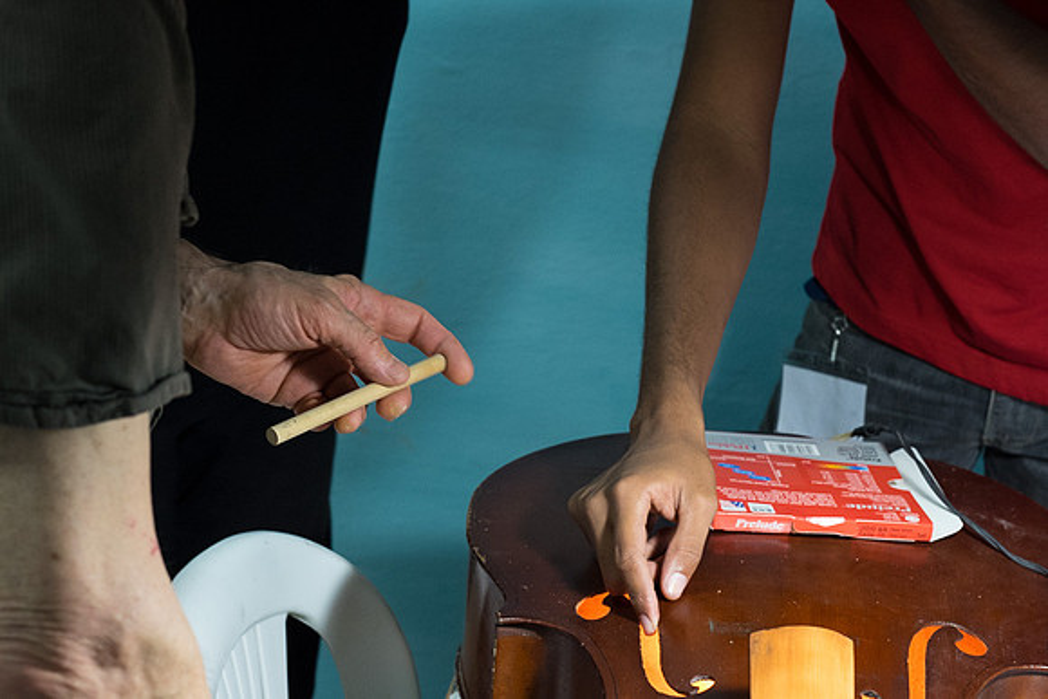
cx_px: 524
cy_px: 350
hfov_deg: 24.2
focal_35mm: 84
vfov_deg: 16.3
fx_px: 2446
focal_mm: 56
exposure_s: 1/40
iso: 6400
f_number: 5.6
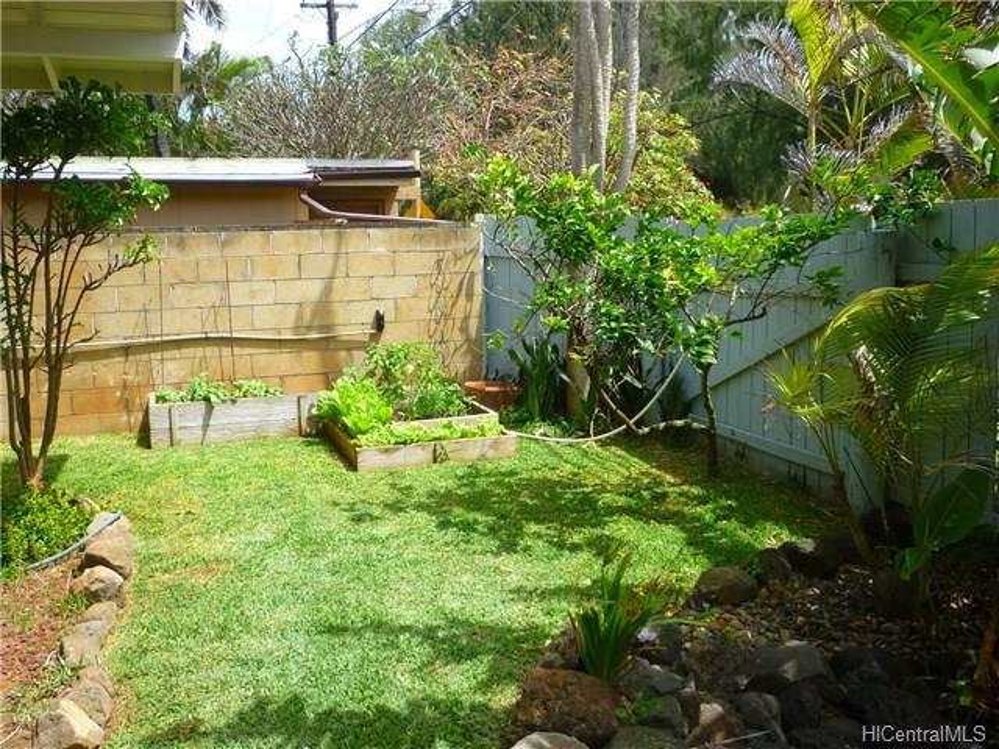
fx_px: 837
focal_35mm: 29
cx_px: 500
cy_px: 374
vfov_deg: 48.2
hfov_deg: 61.7
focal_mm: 5.2
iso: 80
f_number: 3.3
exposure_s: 1/400
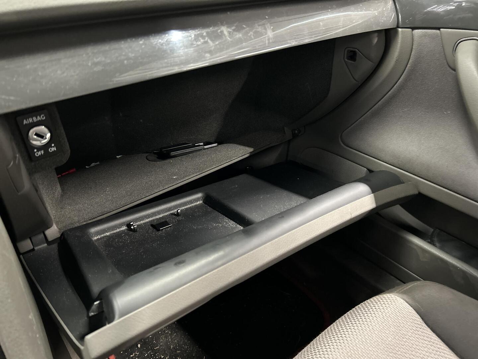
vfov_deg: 53.1
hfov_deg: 67.3
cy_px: 180
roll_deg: -0.1
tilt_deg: -33.6
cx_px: 239
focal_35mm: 26
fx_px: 359
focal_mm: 5.7
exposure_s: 1/28
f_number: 1.5
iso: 640
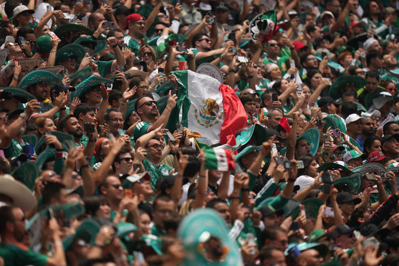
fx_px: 4433
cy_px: 133
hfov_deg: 5.2
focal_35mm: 400
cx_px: 200
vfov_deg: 3.4
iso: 400
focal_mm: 400
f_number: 3.2
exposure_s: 1/6400
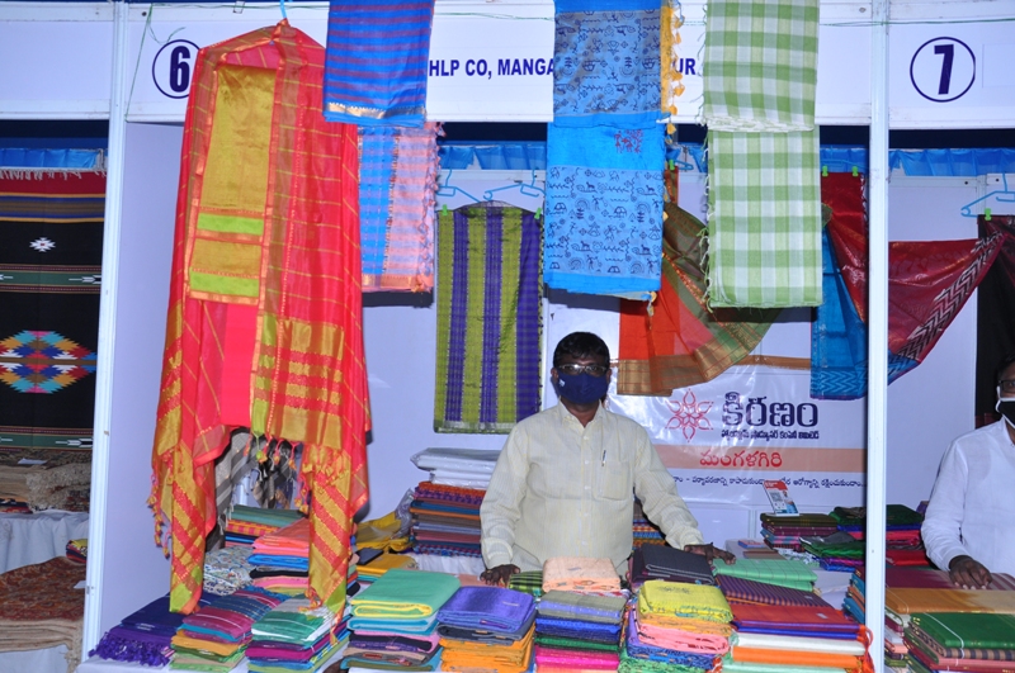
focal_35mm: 32
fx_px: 887
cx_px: 508
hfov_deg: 59.6
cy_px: 336
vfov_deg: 41.6
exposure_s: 1/125
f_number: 7.1
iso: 320
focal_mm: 21
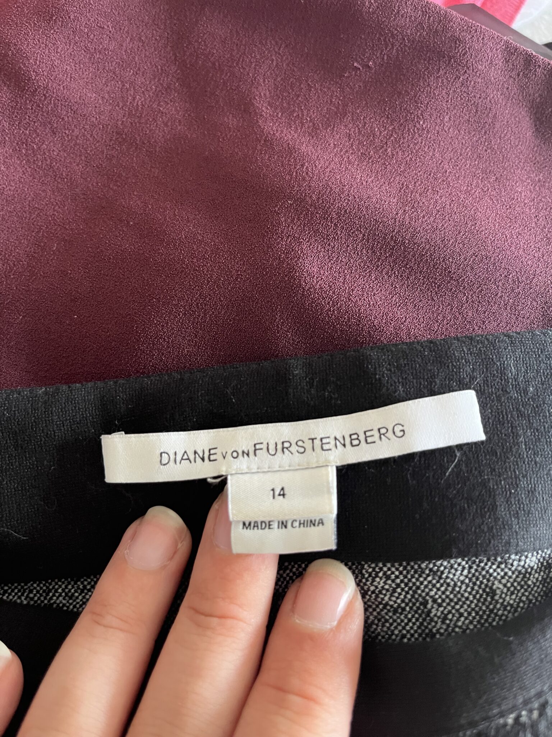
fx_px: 553
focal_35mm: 26
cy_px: 368
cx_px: 276
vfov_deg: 67.3
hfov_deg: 53.1
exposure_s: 1/60
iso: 400
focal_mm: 5.1
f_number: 1.6
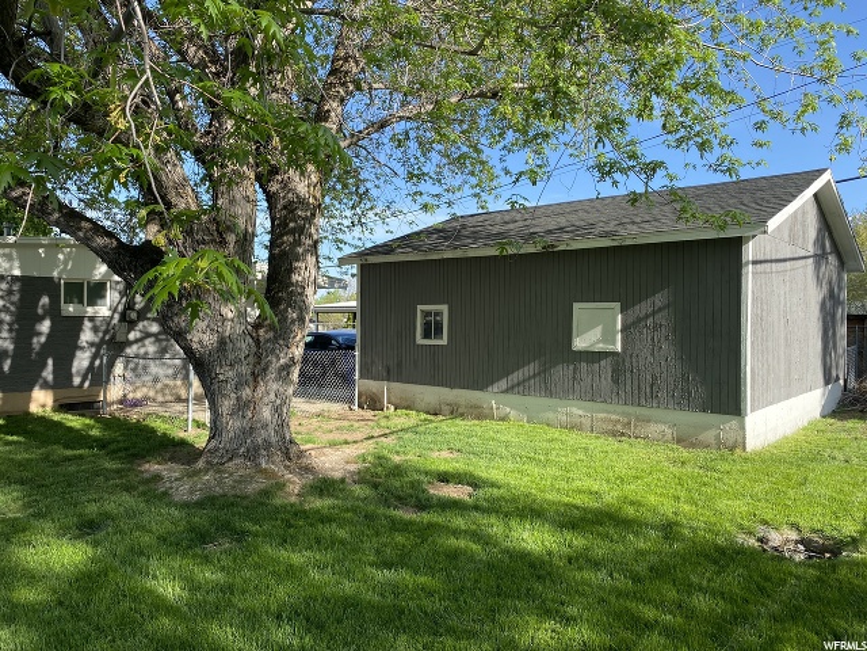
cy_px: 326
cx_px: 434
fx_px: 651
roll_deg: +0.0
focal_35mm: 26
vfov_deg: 53.1
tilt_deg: +0.2
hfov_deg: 67.3
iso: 32
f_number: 1.8
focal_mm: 4.25
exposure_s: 1/891
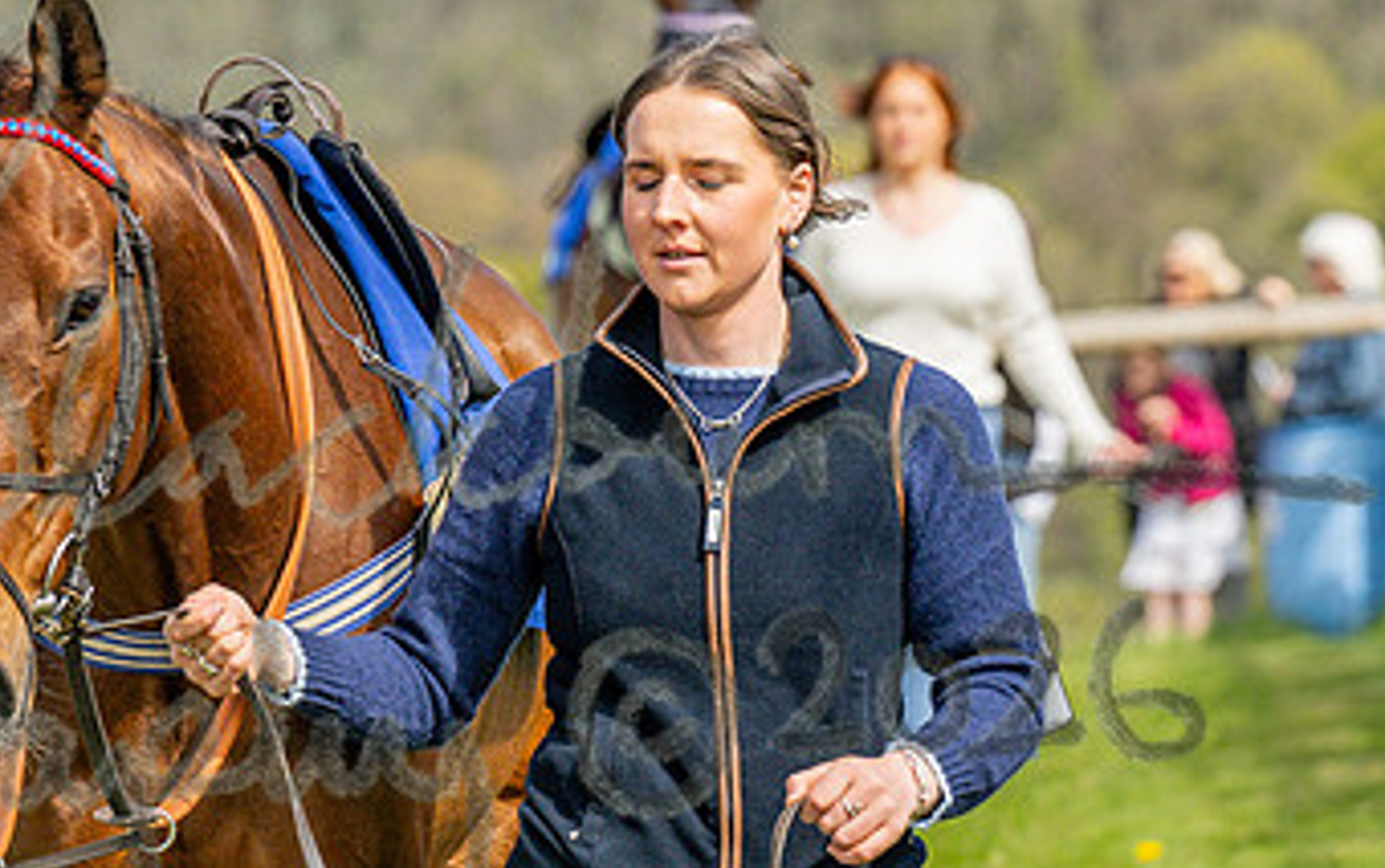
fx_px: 15448
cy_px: 289
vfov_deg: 3.2
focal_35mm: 409
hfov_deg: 5.1
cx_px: 287
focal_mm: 135
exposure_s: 1/2500
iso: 400
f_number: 4.5
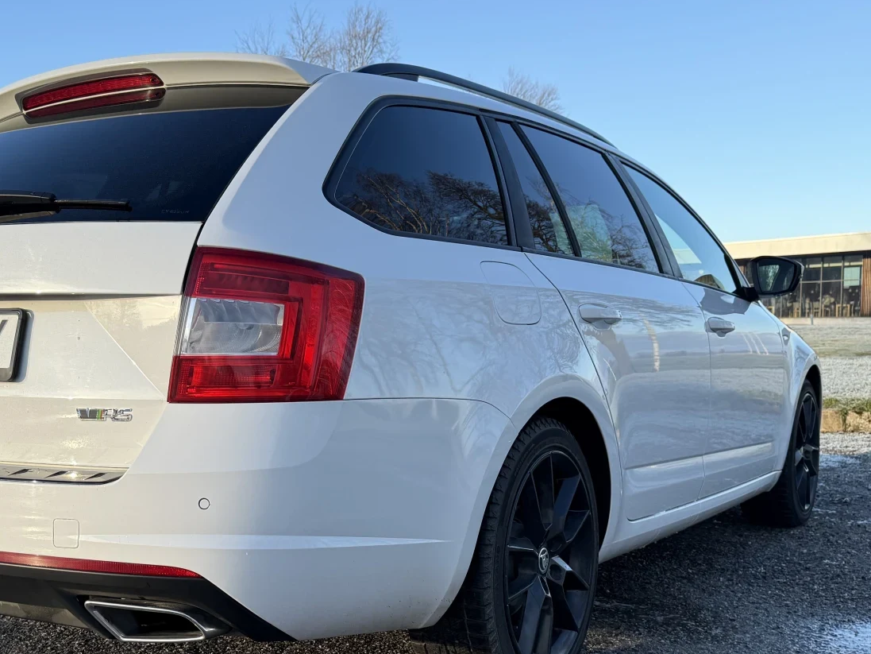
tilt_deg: -4.5
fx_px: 1057
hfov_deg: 44.3
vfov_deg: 34.2
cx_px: 305
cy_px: 411
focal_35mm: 42
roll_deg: +1.1
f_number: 1.78
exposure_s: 1/1192
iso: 100
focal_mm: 6.76
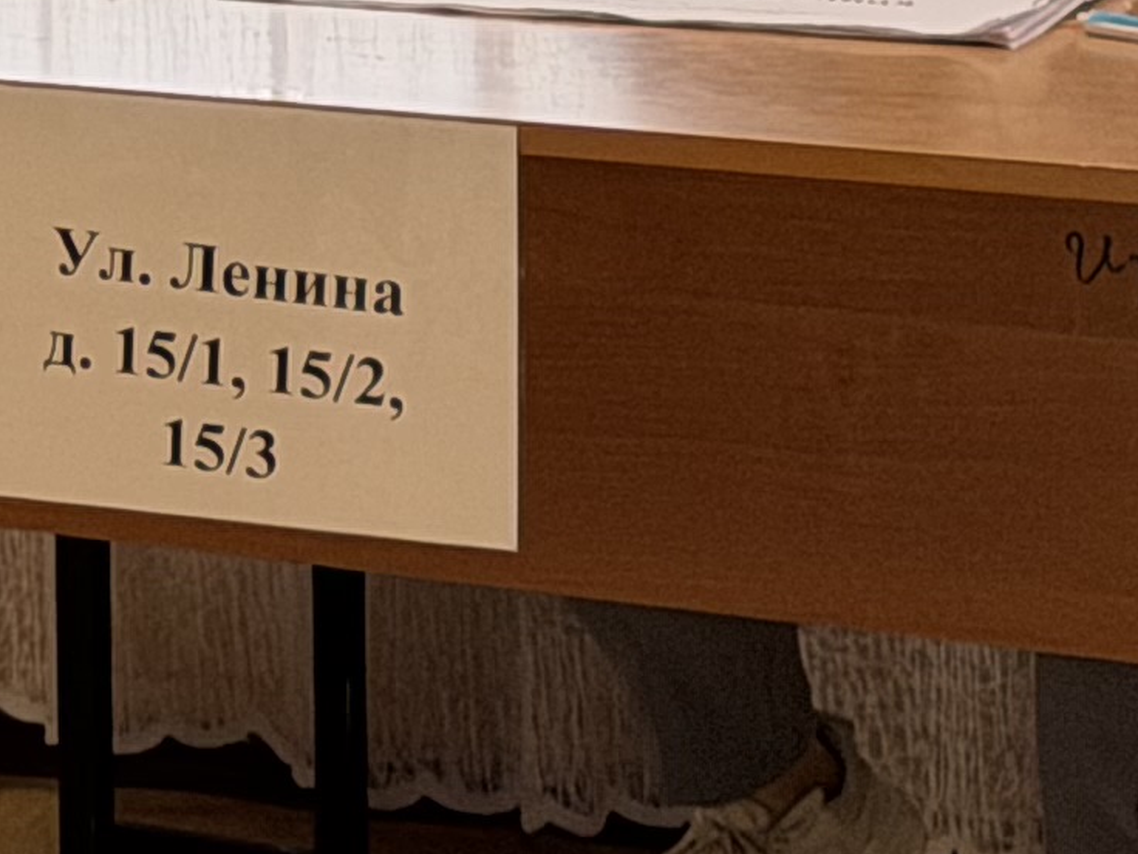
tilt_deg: -1.0
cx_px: -1732
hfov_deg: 7.0
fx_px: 8646
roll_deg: +0.7
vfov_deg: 5.5
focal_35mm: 263
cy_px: -933
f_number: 1.78
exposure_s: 1/268
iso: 64
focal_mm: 6.76
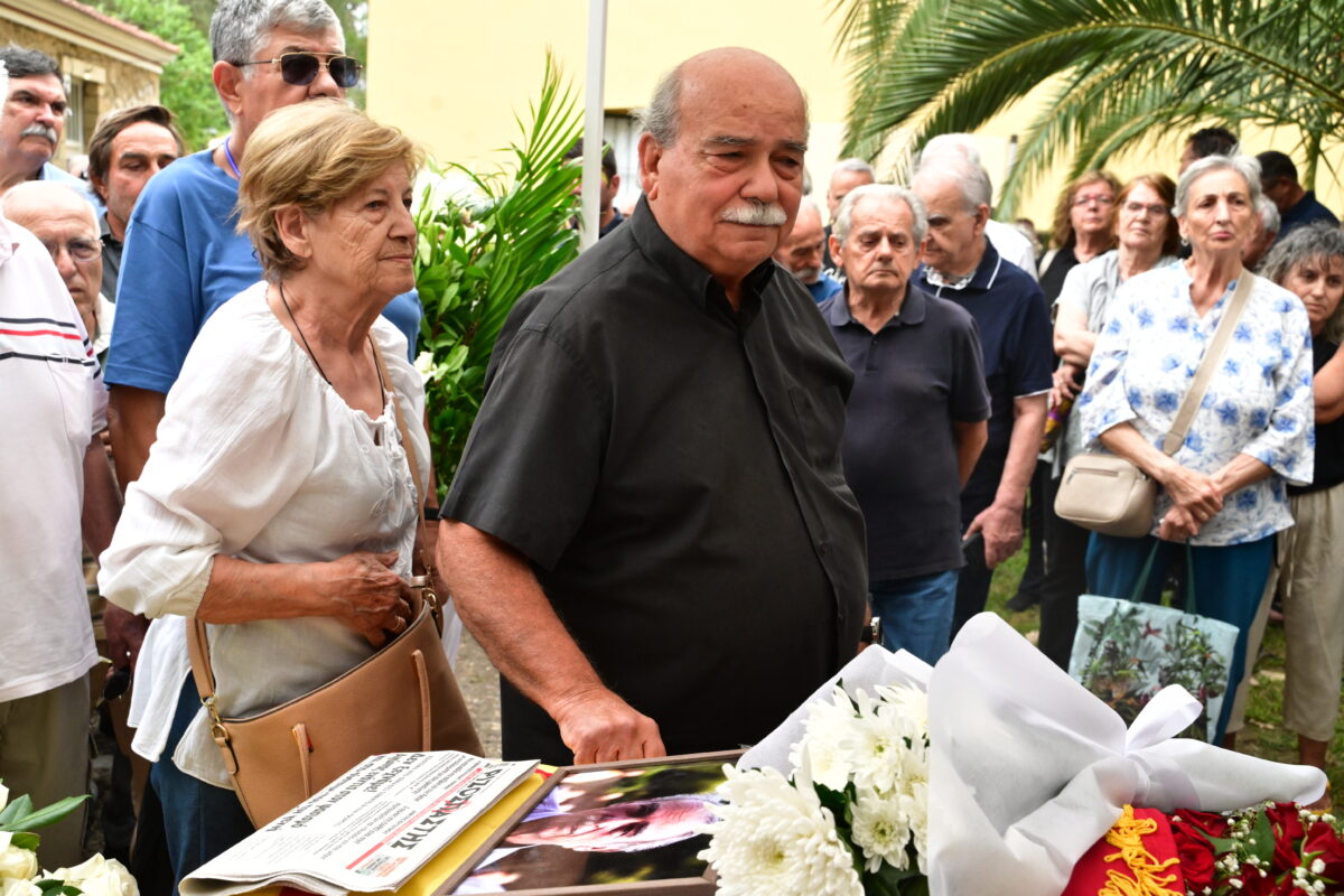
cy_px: 448
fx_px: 1344
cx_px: 672
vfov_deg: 36.9
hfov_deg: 53.1
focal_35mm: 36
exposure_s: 1/400
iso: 4000
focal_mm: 36
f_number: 7.1
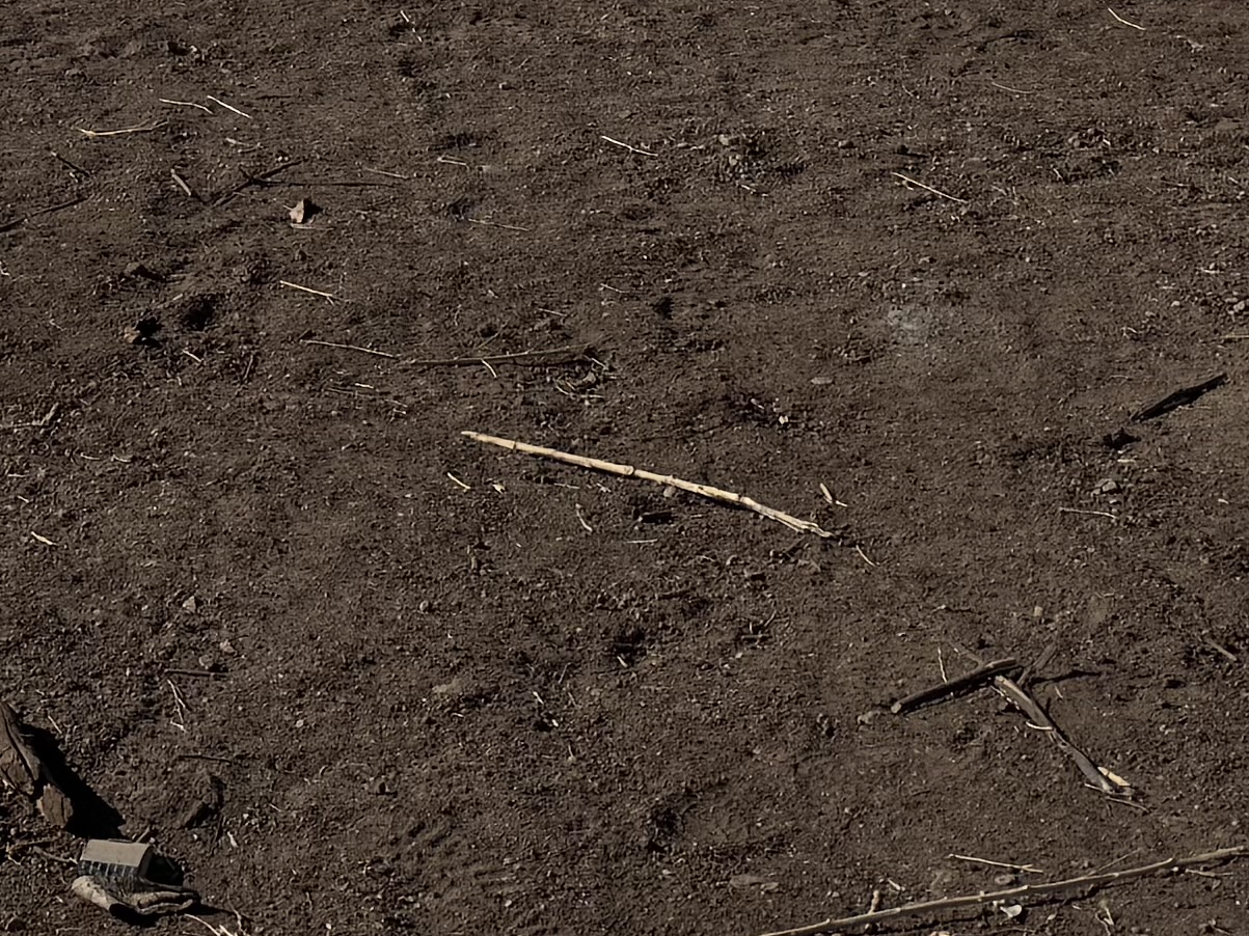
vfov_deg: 12.5
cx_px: 208
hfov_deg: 17.1
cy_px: -323
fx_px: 4113
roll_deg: -0.3
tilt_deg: -10.5
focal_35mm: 114
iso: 50
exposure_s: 1/15152
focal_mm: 6.76
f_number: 1.78
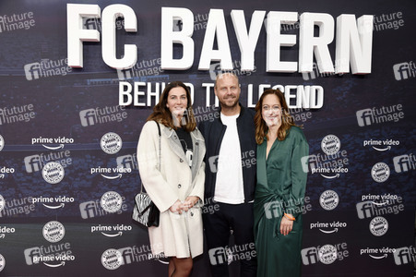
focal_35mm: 30
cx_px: 208
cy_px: 138
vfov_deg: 43.5
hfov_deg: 62.0
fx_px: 346
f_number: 6.3
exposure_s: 1/125
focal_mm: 30
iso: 1000
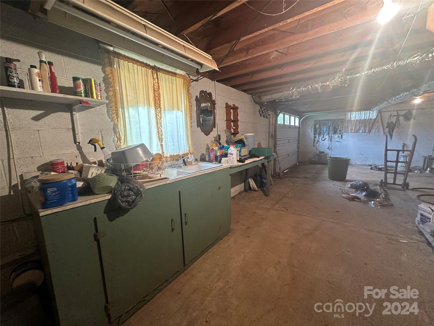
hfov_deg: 102.1
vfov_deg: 85.7
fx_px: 176
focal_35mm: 14
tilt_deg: -7.5
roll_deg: +1.4
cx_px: 217
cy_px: 163
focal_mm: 2.22
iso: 250
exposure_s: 1/60
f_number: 2.2
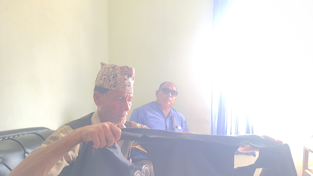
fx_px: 224
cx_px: 161
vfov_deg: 42.2
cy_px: 120
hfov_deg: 69.8
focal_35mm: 27
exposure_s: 1/50
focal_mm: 5.23
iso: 250
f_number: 1.8
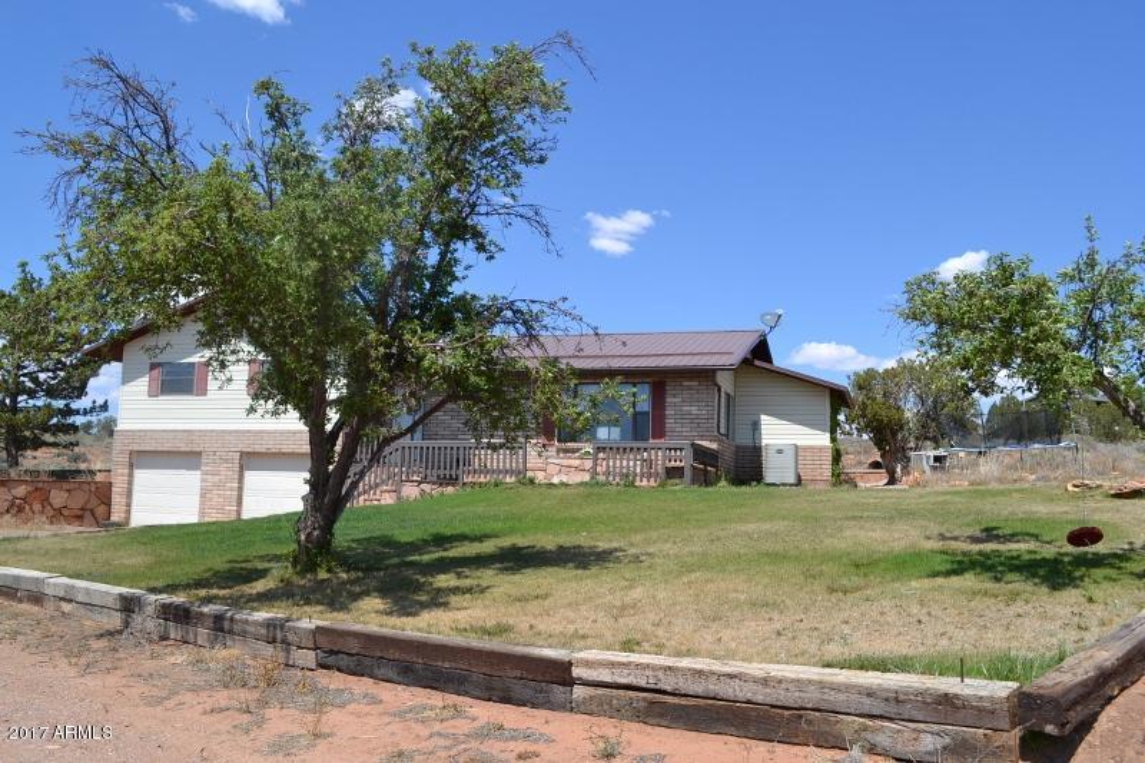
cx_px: 572
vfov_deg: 43.6
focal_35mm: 30
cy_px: 382
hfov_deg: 61.9
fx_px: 954
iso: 100
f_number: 8
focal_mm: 20
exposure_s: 1/250
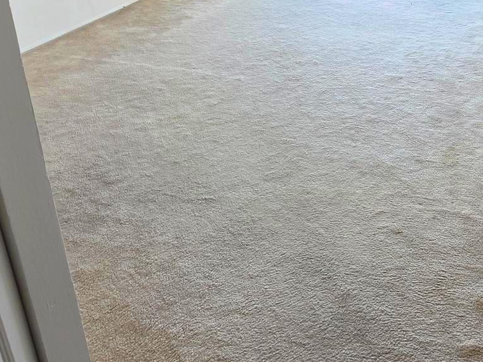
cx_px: 364
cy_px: 46
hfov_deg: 50.4
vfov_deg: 38.3
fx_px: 488
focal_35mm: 35
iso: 40
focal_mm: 2.2
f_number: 1.9
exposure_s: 1/318
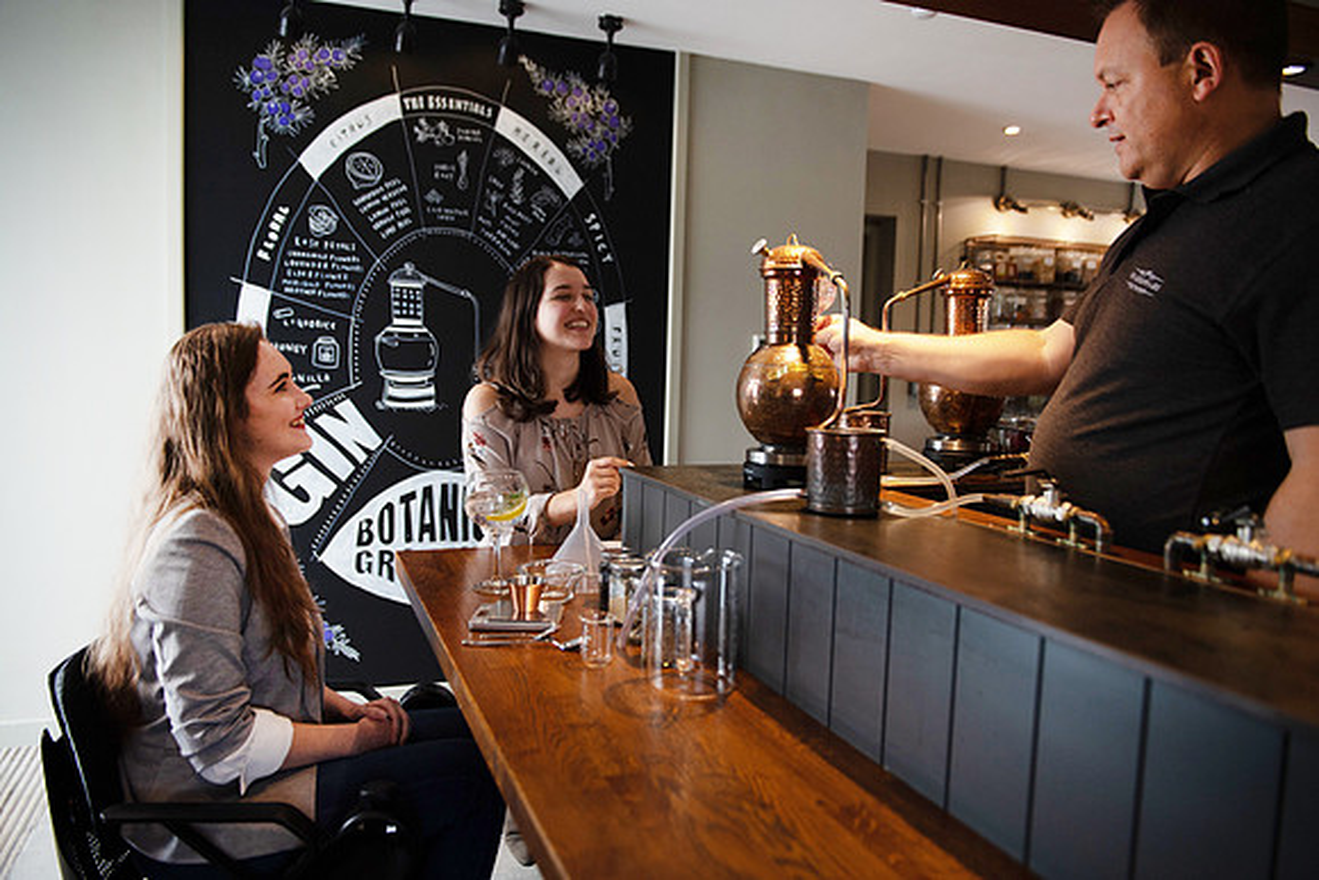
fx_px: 989
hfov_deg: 67.4
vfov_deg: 48.0
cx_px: 660
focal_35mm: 27
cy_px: 440
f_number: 2.8
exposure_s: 1/250
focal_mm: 27
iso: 400
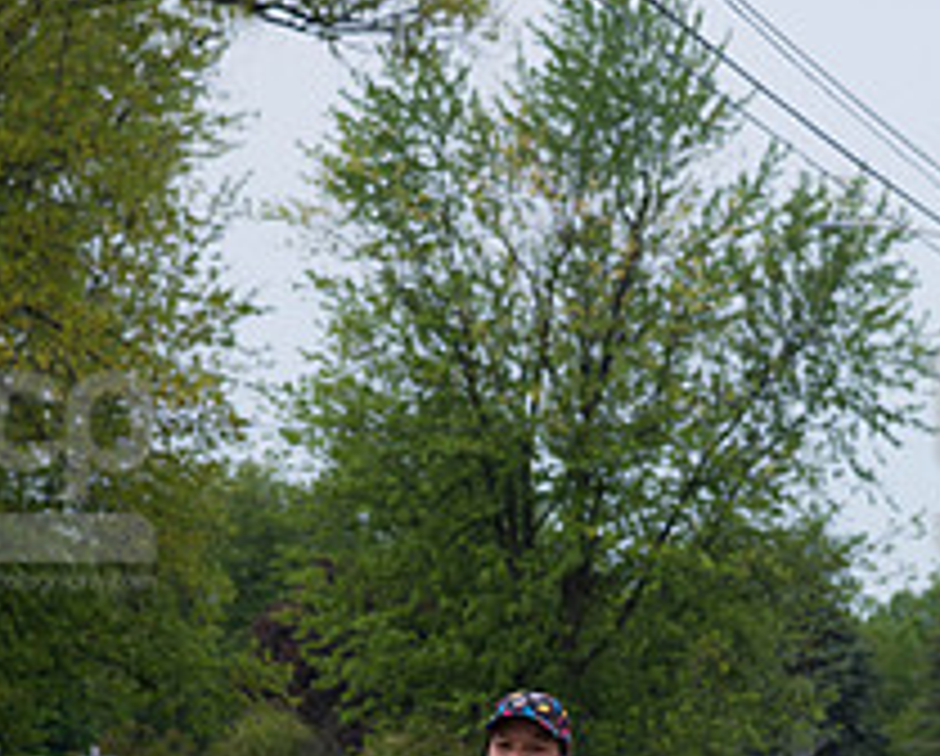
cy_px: 950
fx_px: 6745
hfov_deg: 8.0
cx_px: 544
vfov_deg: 6.4
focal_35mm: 242
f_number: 6.3
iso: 200
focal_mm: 120
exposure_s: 1/640
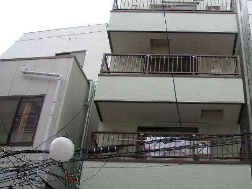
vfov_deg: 28.0
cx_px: 170
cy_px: 96
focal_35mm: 52
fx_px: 379
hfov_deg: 36.4
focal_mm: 5.8
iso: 71
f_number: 4.1
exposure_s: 1/288
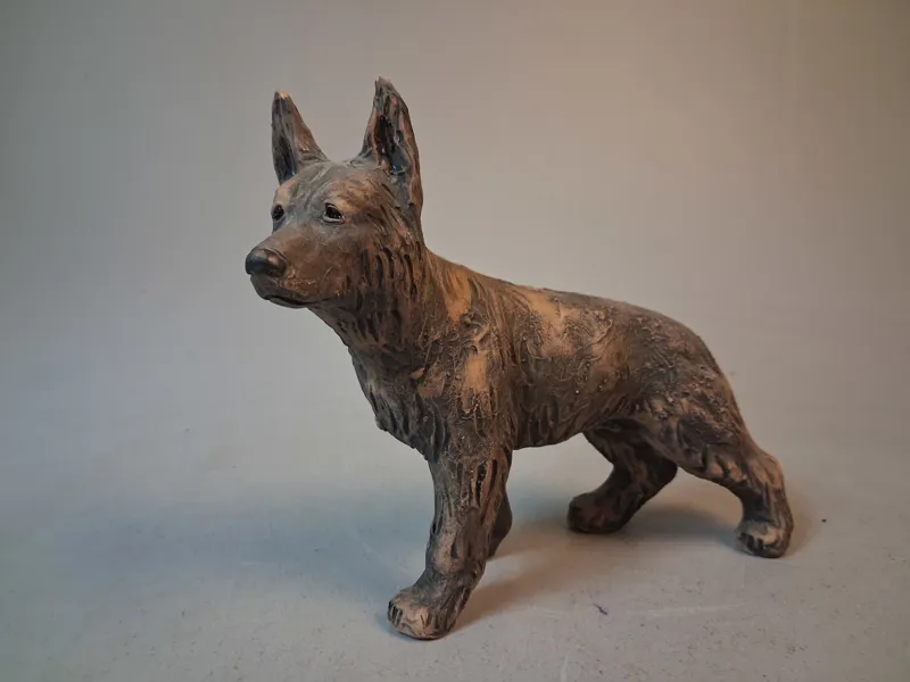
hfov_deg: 65.3
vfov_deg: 51.4
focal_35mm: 27
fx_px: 710
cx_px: 455
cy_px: 341
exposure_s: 1/50
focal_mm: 4
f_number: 1.8
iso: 400
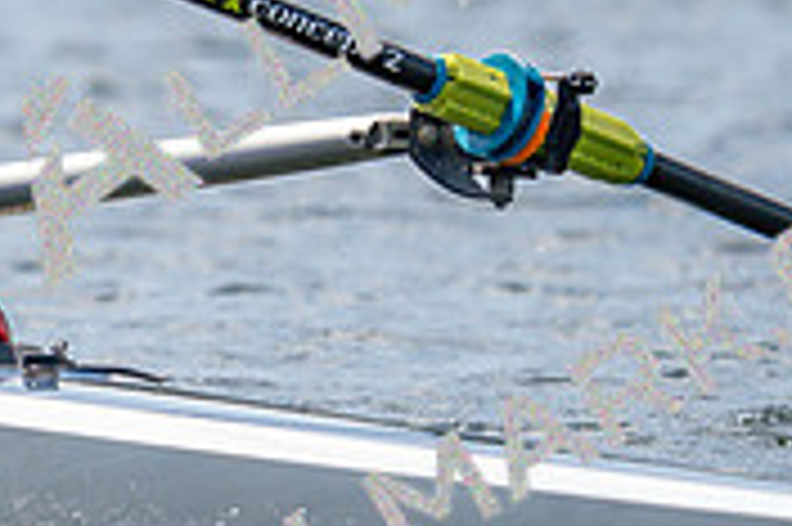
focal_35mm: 1195
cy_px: -137
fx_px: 26265
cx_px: -364
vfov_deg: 1.1
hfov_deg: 1.7
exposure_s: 1/2000
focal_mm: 362
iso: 320
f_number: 6.3
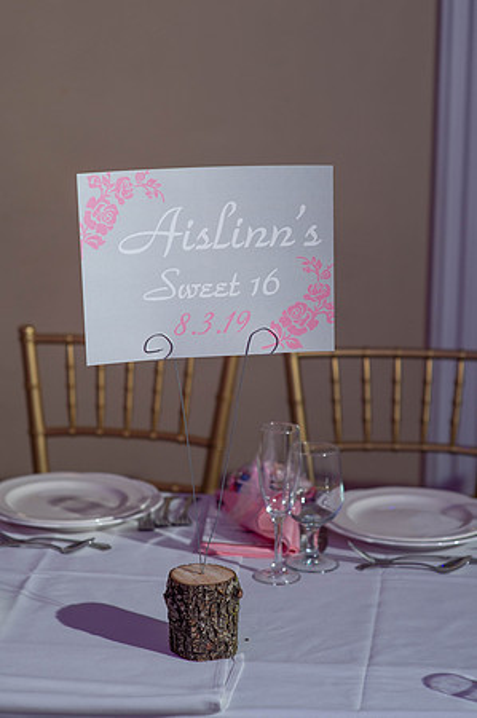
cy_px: 359
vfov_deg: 23.9
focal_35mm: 85
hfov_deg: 16.0
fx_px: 1693
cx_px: 238
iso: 250
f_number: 4
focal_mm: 85
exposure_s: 1/200
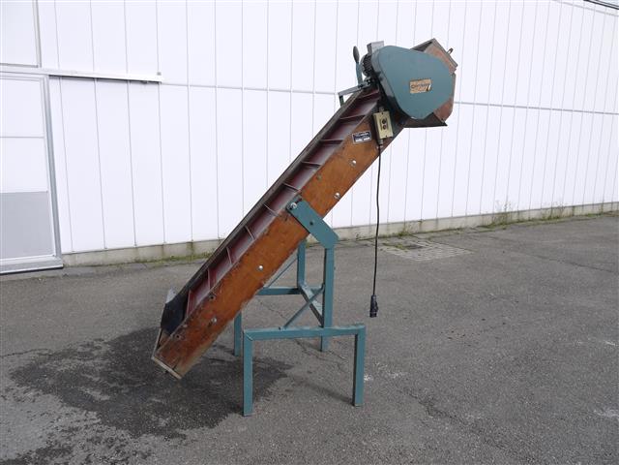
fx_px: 501
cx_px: 310
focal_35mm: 28
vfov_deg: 49.7
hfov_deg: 63.4
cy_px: 232
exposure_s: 1/320
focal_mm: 14
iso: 100
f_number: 6.3
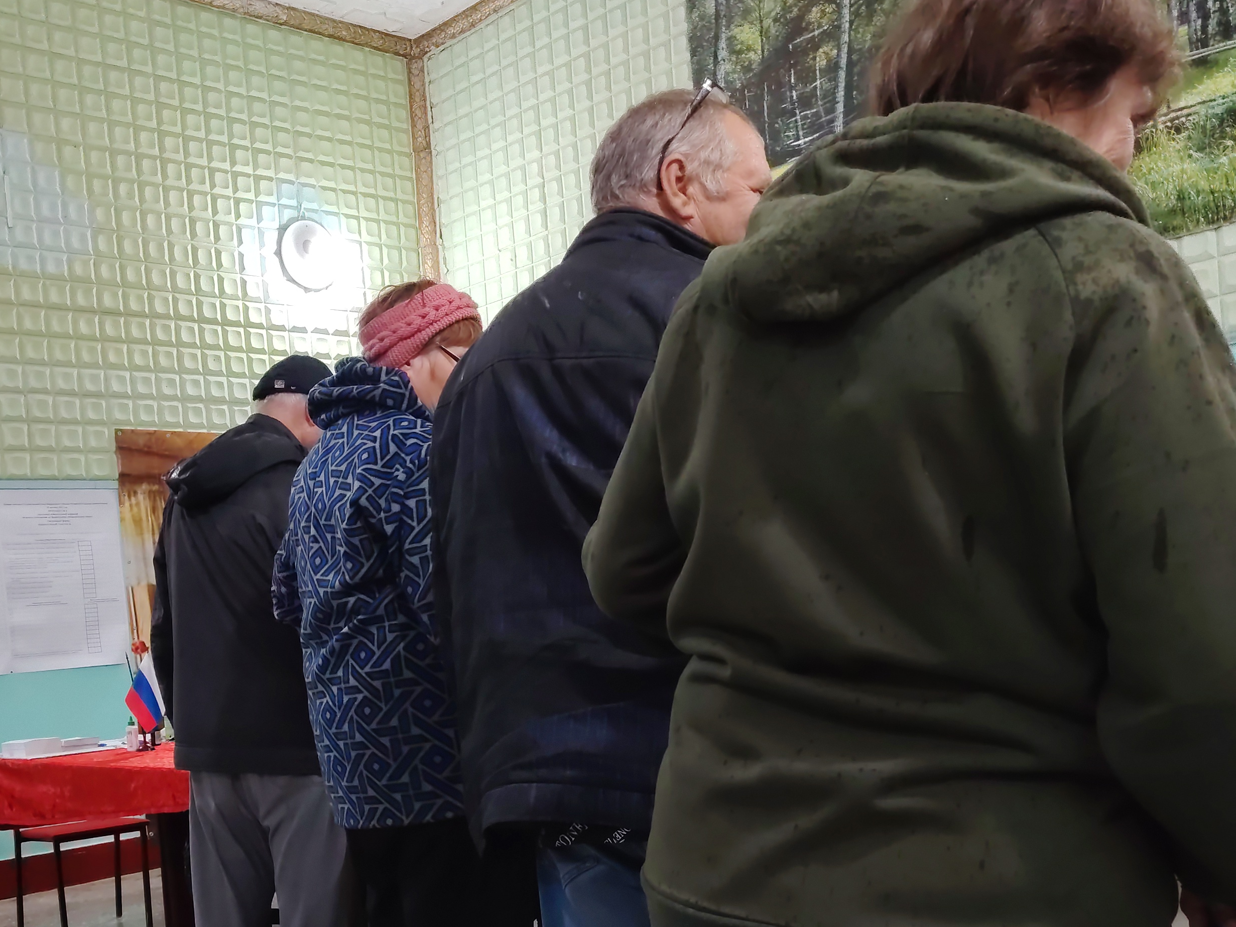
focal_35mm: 39
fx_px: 1392
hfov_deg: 47.5
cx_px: 481
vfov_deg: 36.1
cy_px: 671
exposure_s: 1/100
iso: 1666
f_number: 1.75
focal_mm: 5.25
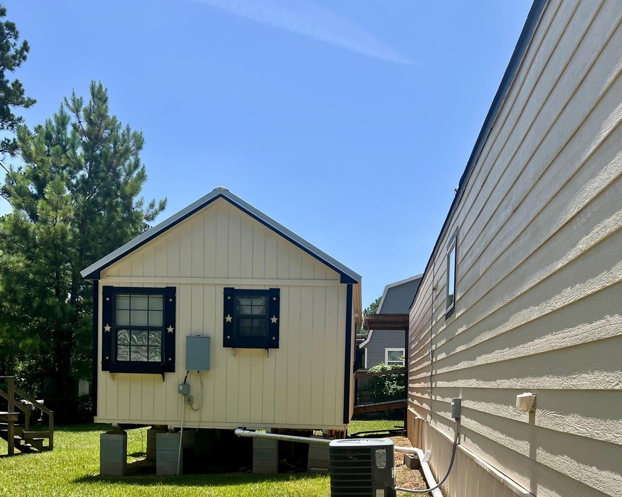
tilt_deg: +0.2
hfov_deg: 52.8
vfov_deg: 41.3
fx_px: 626
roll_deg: -0.4
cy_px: 405
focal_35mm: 34
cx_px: 311
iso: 50
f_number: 1.5
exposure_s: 1/3356
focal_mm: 5.7
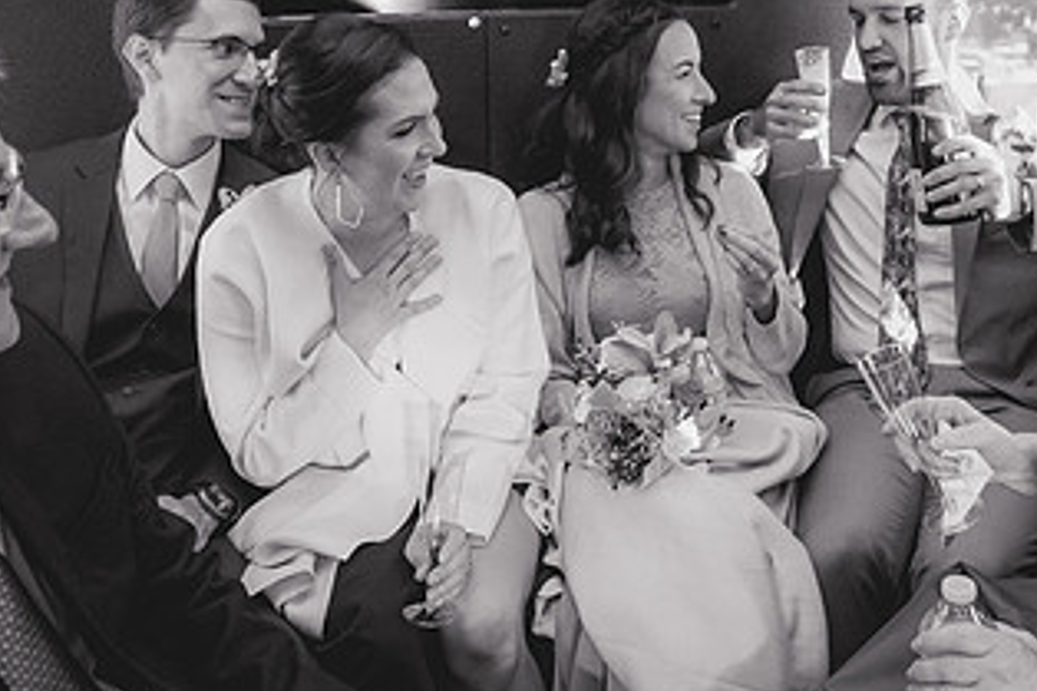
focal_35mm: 35
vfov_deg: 36.5
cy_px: 134
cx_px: 618
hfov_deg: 54.1
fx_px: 1008
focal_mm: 18
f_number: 2.8
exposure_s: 1/125
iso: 3200
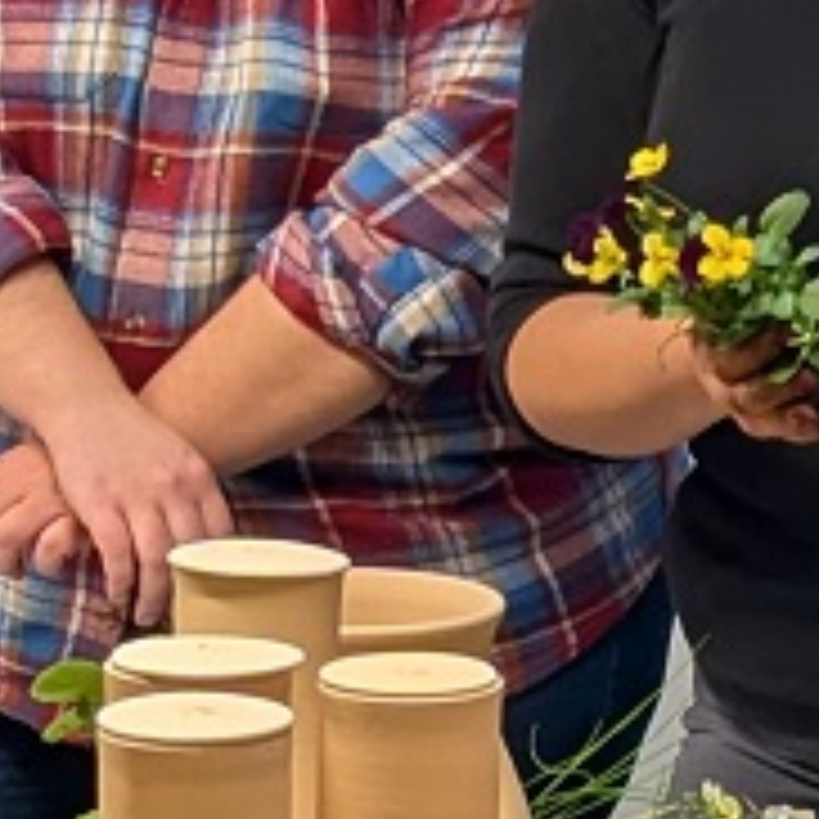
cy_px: 504
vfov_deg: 6.1
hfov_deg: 6.1
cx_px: 212
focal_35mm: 286
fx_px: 7656
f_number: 1.85
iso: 54
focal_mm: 6.81
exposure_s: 1/25
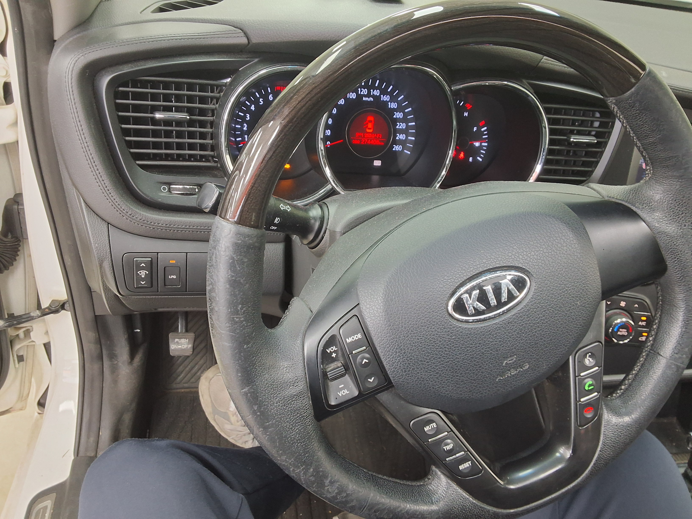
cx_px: 346
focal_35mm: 28
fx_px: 560
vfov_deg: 49.7
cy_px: 260
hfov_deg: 63.4
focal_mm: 2.91
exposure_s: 1/30
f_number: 1.9
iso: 200
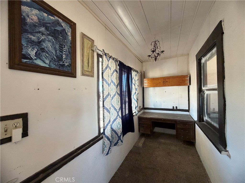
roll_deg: +2.2
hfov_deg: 102.1
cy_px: 92
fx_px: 99
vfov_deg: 85.7
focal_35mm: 14
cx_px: 122
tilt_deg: +0.7
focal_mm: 2.22
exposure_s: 1/121
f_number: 2.2
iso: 320
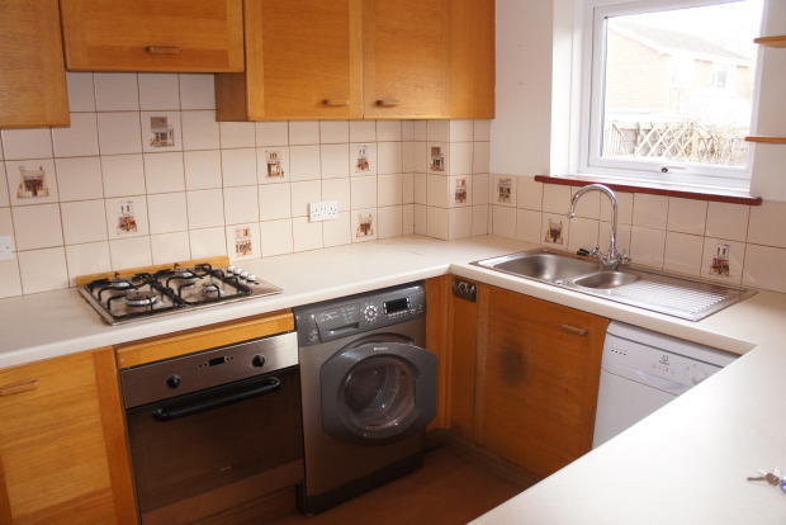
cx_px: 393
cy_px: 262
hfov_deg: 67.4
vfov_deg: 48.0
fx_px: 590
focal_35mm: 27
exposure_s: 1/60
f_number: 3.5
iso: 800
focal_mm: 18
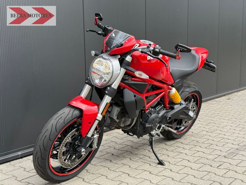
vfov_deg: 30.3
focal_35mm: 48
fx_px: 341
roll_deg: +0.6
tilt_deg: -7.9
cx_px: 123
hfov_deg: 39.7
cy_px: 92
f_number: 1.78
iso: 100
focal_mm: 6.76
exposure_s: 1/1222
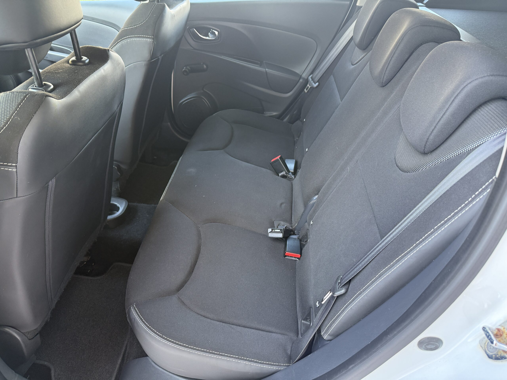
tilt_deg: -36.5
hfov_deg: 71.6
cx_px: 254
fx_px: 352
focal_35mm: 24
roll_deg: -4.3
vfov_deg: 56.8
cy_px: 190
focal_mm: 6.76
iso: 200
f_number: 1.78
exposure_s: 1/78
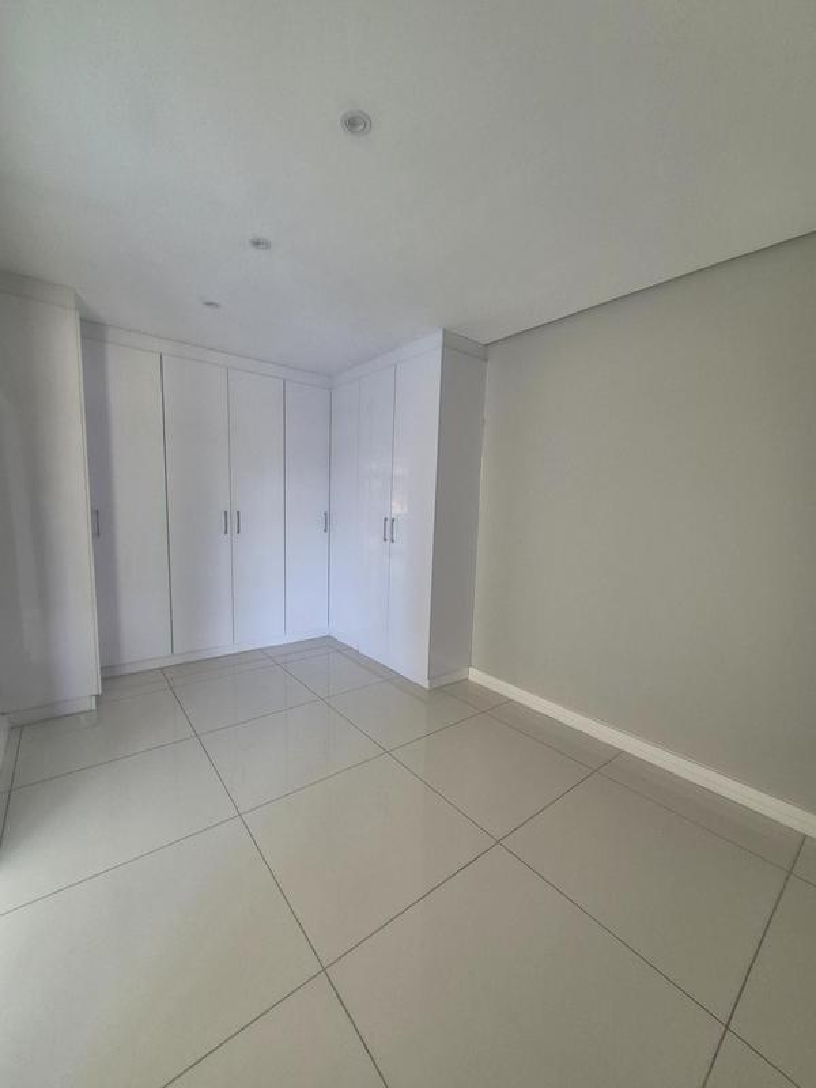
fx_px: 409
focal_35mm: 13
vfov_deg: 106.2
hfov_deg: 89.9
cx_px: 408
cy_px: 544
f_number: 2.2
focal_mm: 1.74
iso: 200
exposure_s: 1/50
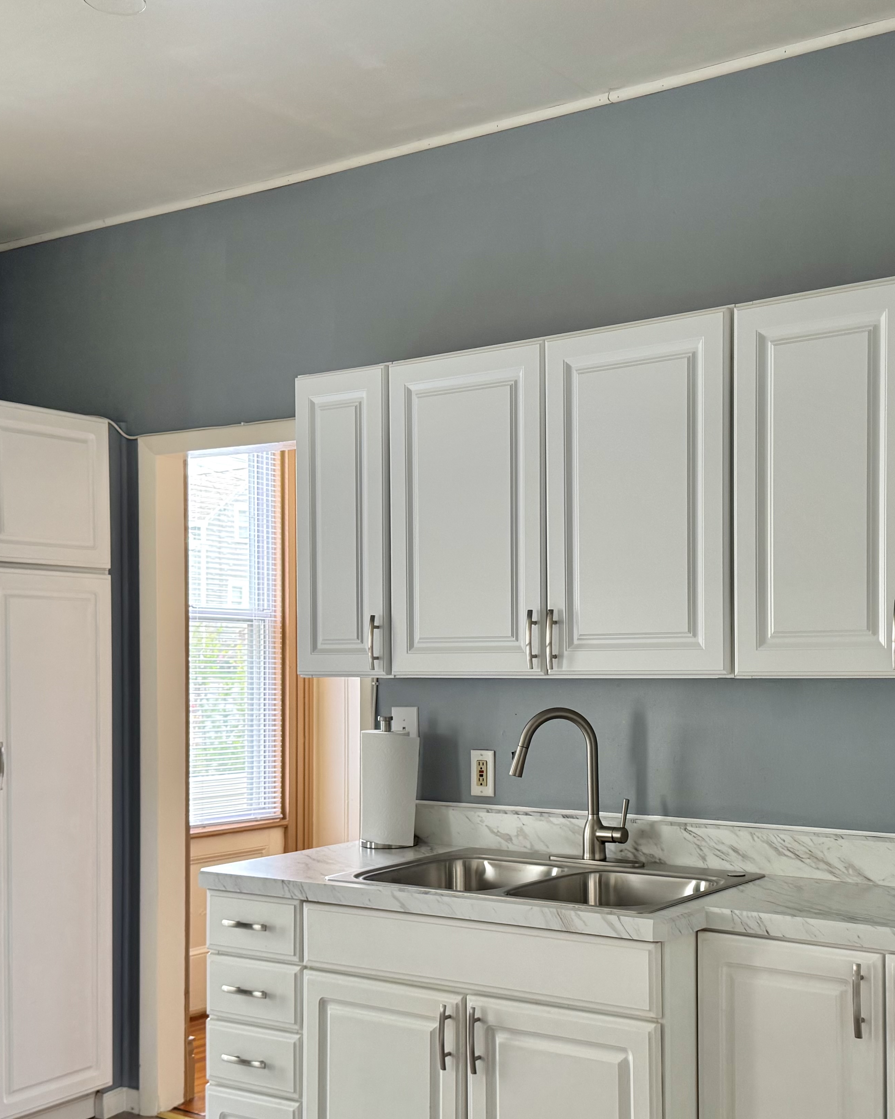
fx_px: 1358
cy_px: 690
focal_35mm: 41
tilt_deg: -1.9
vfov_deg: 44.5
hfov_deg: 36.3
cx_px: 553
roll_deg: +0.1
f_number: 1.78
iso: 200
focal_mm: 6.76
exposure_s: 1/121
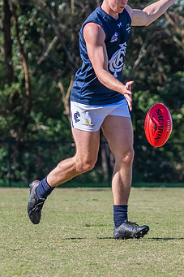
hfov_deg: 2.9
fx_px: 3584
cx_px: 104
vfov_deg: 4.4
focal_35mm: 467
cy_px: 118
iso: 800
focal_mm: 170
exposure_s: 1/2000
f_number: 6.3
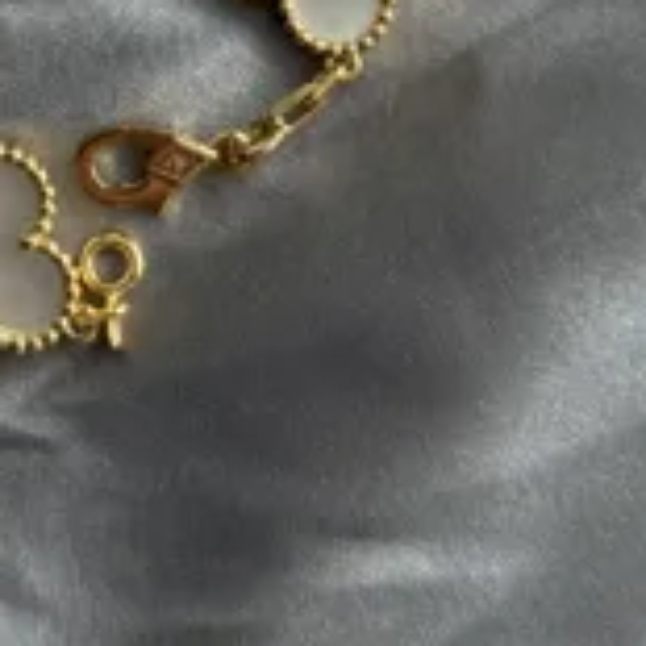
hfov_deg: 13.1
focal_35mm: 131
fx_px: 2766
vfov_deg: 12.7
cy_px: -283
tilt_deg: -85.9
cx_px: -33
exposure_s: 1/122
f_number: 1.78
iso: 50
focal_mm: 6.76
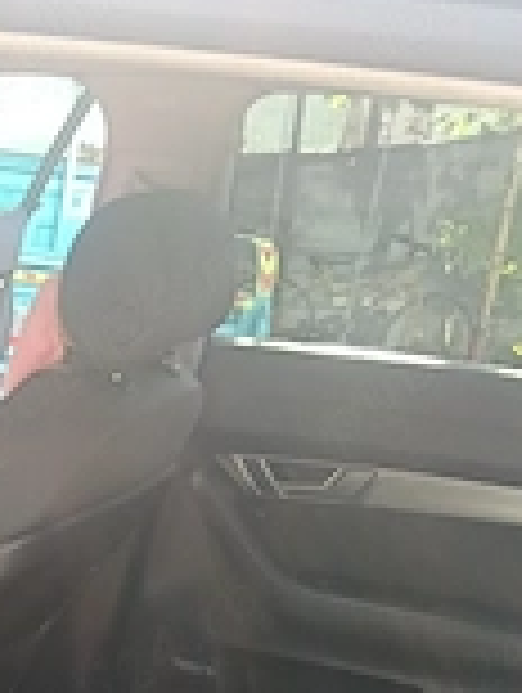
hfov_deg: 19.5
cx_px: -144
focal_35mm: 70
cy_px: 738
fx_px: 1404
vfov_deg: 25.9
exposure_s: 1/33.3
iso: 64
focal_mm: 3.98
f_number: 1.8
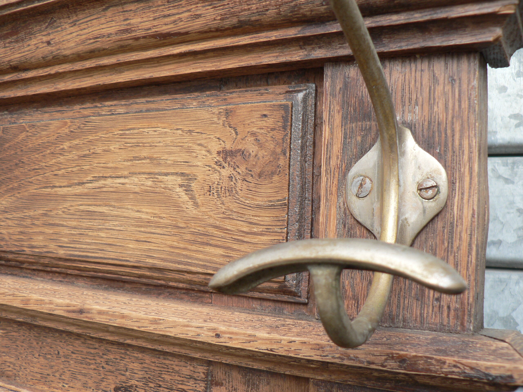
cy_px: 196
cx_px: 262
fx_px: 544
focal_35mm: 36
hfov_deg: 51.4
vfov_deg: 39.7
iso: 80
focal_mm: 6
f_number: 2.8
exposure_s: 1/100
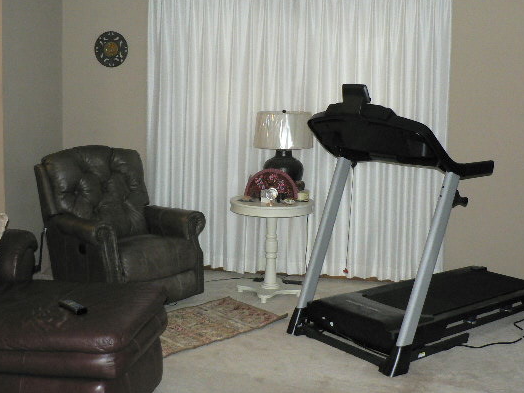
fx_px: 666
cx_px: 274
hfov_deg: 42.9
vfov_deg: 32.9
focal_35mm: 44
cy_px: 178
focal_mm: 6
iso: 400
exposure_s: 1/60
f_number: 2.8
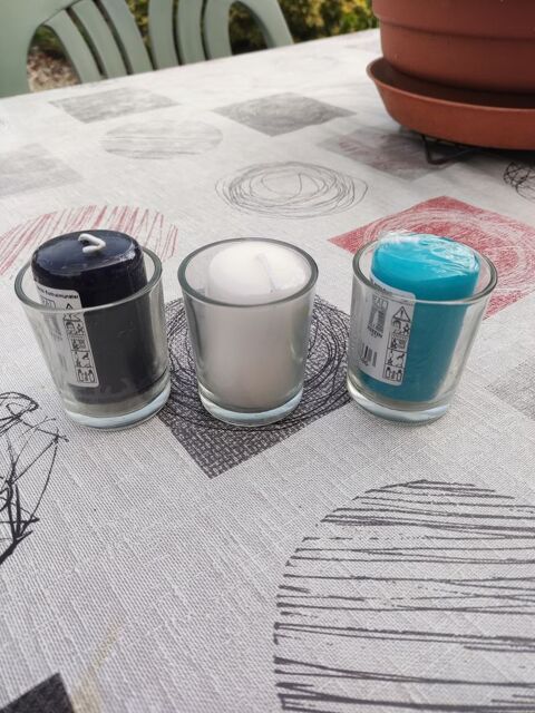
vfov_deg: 67.3
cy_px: 356
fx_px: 536
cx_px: 268
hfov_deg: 53.1
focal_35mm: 26
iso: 50
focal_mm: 4.74
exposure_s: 1/395
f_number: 1.79
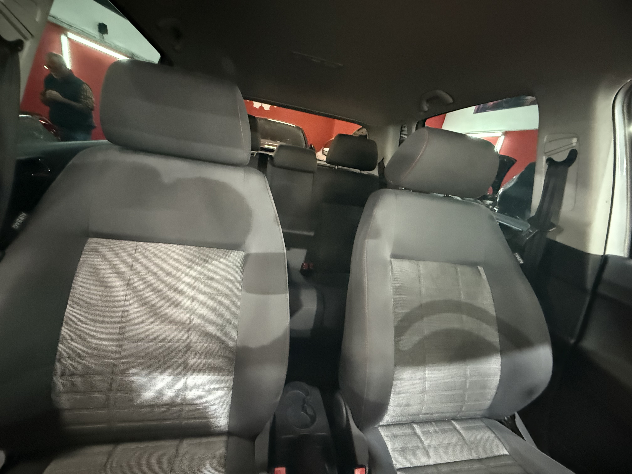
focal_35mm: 14
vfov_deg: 85.7
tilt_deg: -15.4
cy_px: 237
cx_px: 316
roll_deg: -10.3
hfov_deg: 102.1
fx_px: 256
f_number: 2.2
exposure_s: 1/25
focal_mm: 2.22
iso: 1600
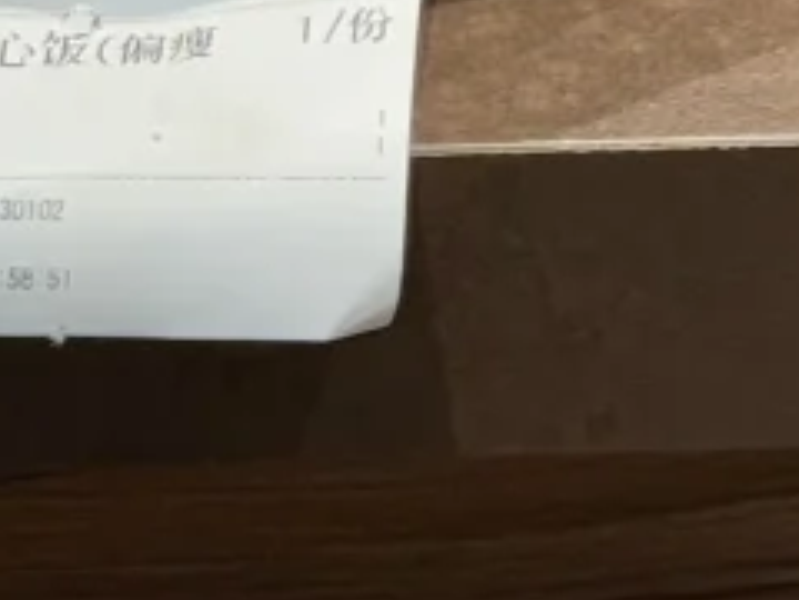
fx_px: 6648
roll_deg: -1.3
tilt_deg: -17.8
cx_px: 1102
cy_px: -1703
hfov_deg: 6.8
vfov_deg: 4.7
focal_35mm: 288
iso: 50
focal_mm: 6.76
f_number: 1.78
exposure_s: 1/50
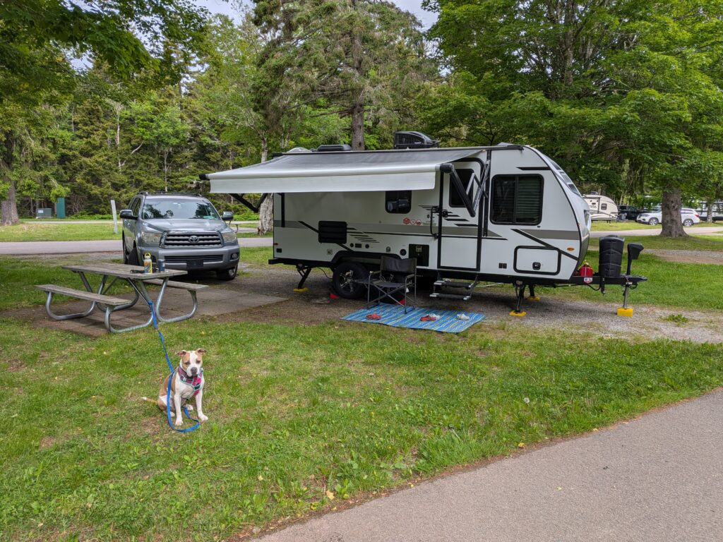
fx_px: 501
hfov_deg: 71.6
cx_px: 362
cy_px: 271
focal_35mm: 24
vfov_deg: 56.8
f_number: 1.7
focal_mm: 4.53
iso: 22
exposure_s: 1/4831
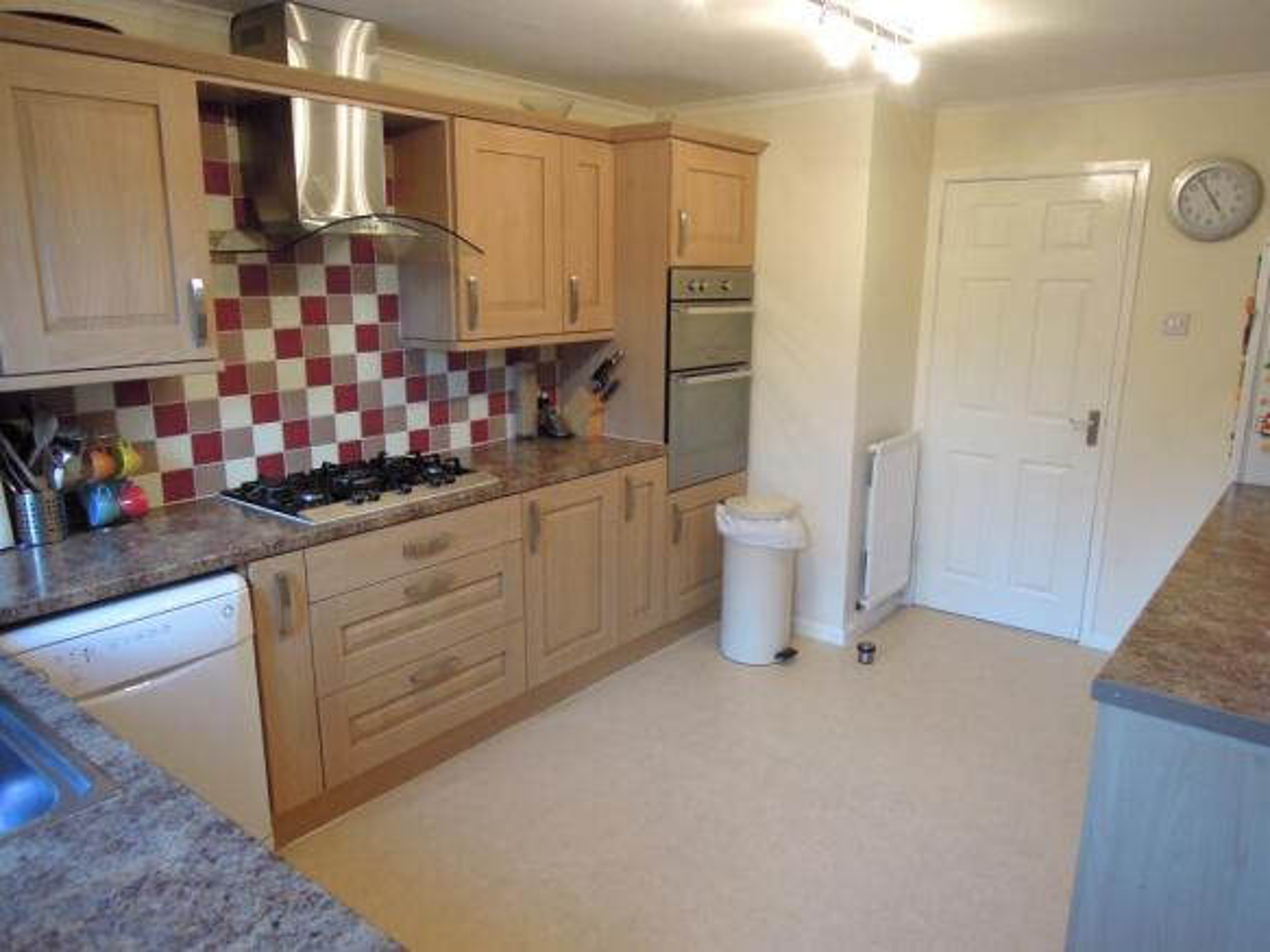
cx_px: 635
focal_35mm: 24
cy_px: 476
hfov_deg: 71.6
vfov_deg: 56.8
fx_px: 880
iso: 250
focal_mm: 4.3
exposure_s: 1/30
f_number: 2.8
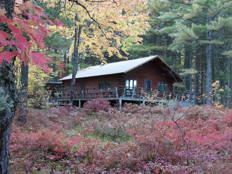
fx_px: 281
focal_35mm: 42
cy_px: 87
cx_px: 116
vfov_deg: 34.3
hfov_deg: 44.8
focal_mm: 7.5
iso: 100
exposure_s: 1/45
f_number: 3.6
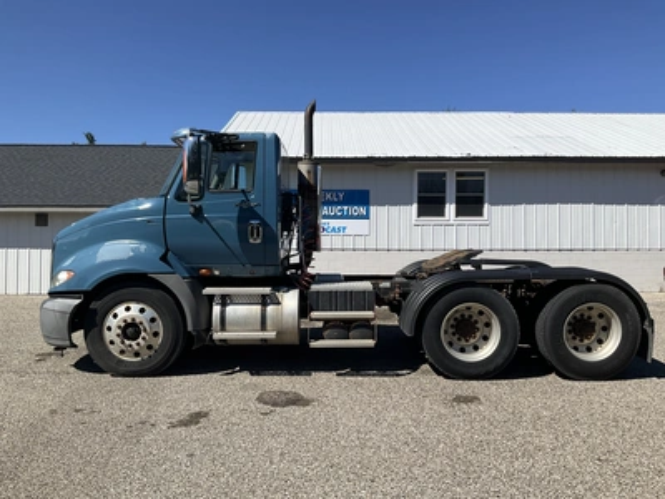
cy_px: 250
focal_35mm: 29
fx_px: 557
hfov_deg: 61.7
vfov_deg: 48.2
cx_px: 332
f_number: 1.8
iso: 25
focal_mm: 3
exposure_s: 1/2667
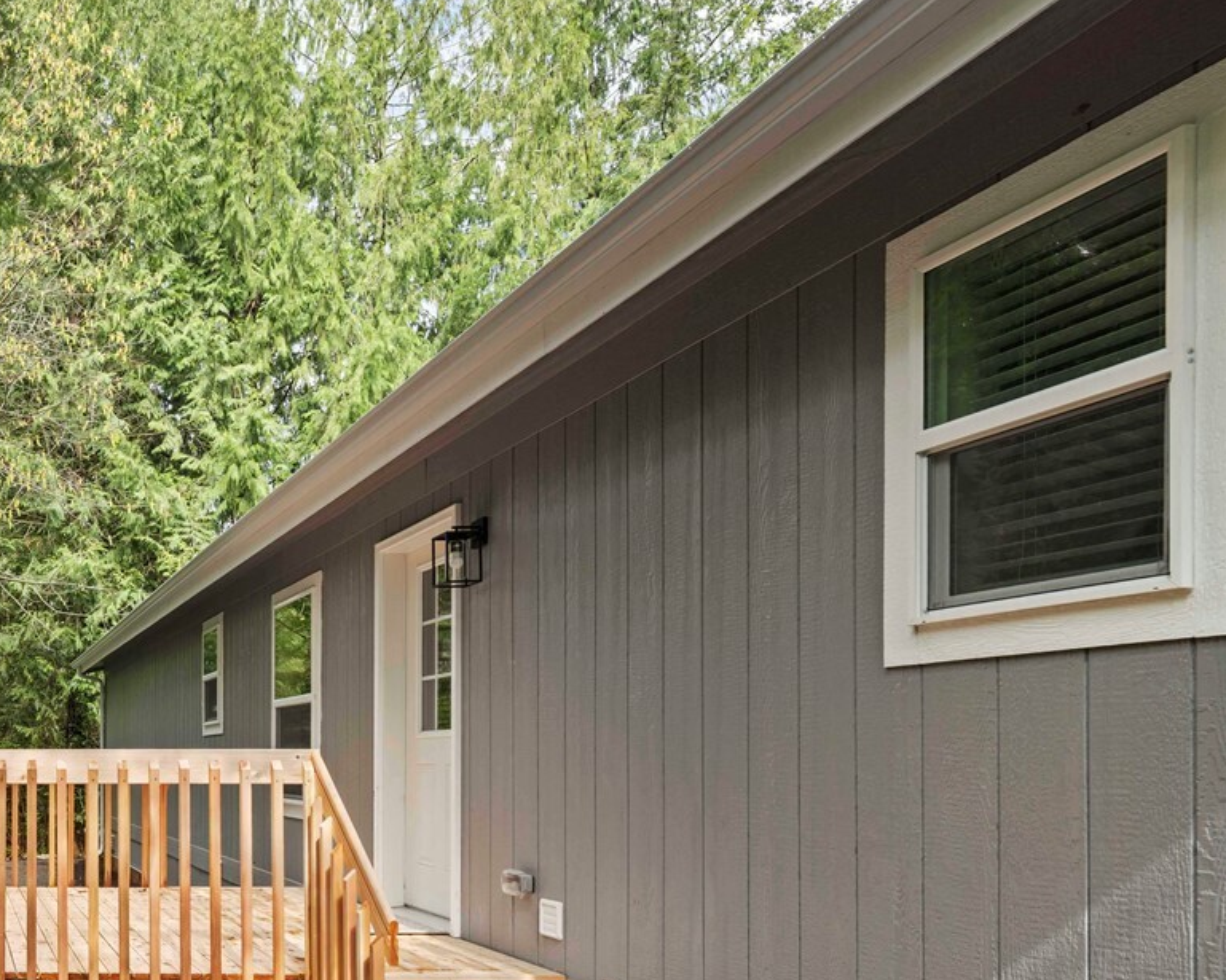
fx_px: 1052
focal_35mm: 29
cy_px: 743
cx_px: -81
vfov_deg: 47.9
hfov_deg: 46.8
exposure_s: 1/13
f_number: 8
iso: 200
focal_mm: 14
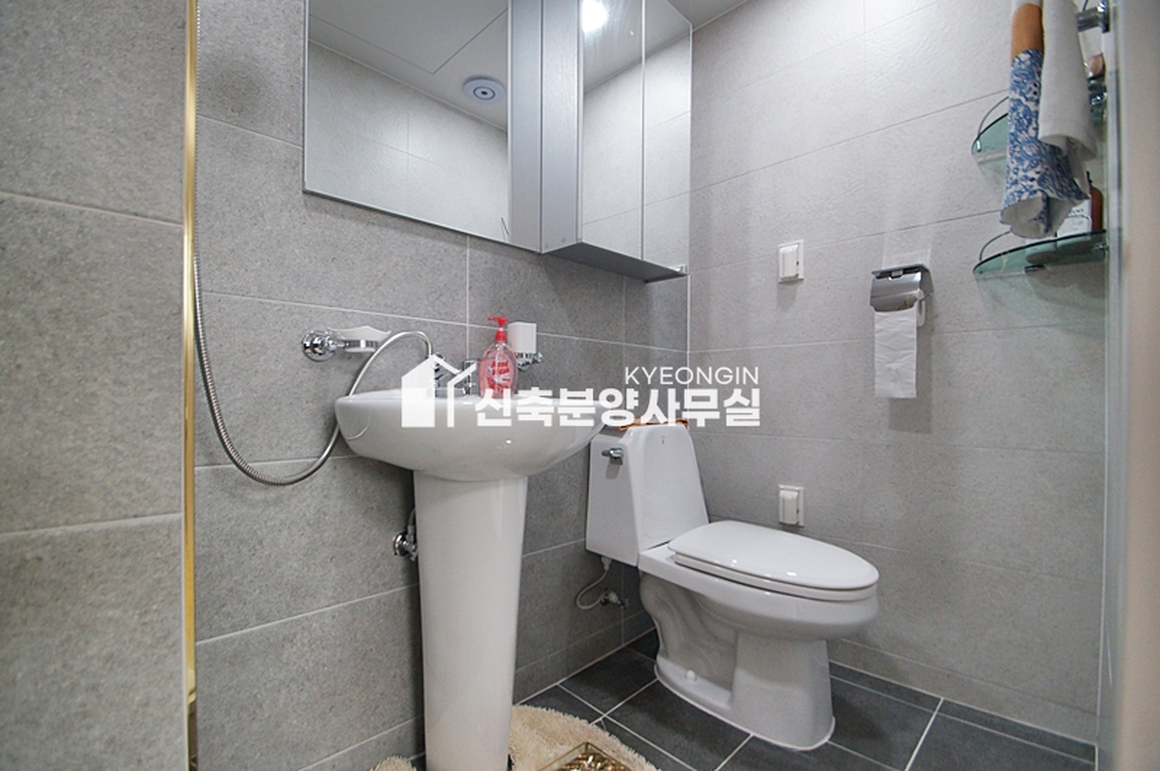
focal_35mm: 15
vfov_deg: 77.2
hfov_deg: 100.4
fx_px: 483
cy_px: 386
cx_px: 580
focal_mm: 10
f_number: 4
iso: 800
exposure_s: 1/125
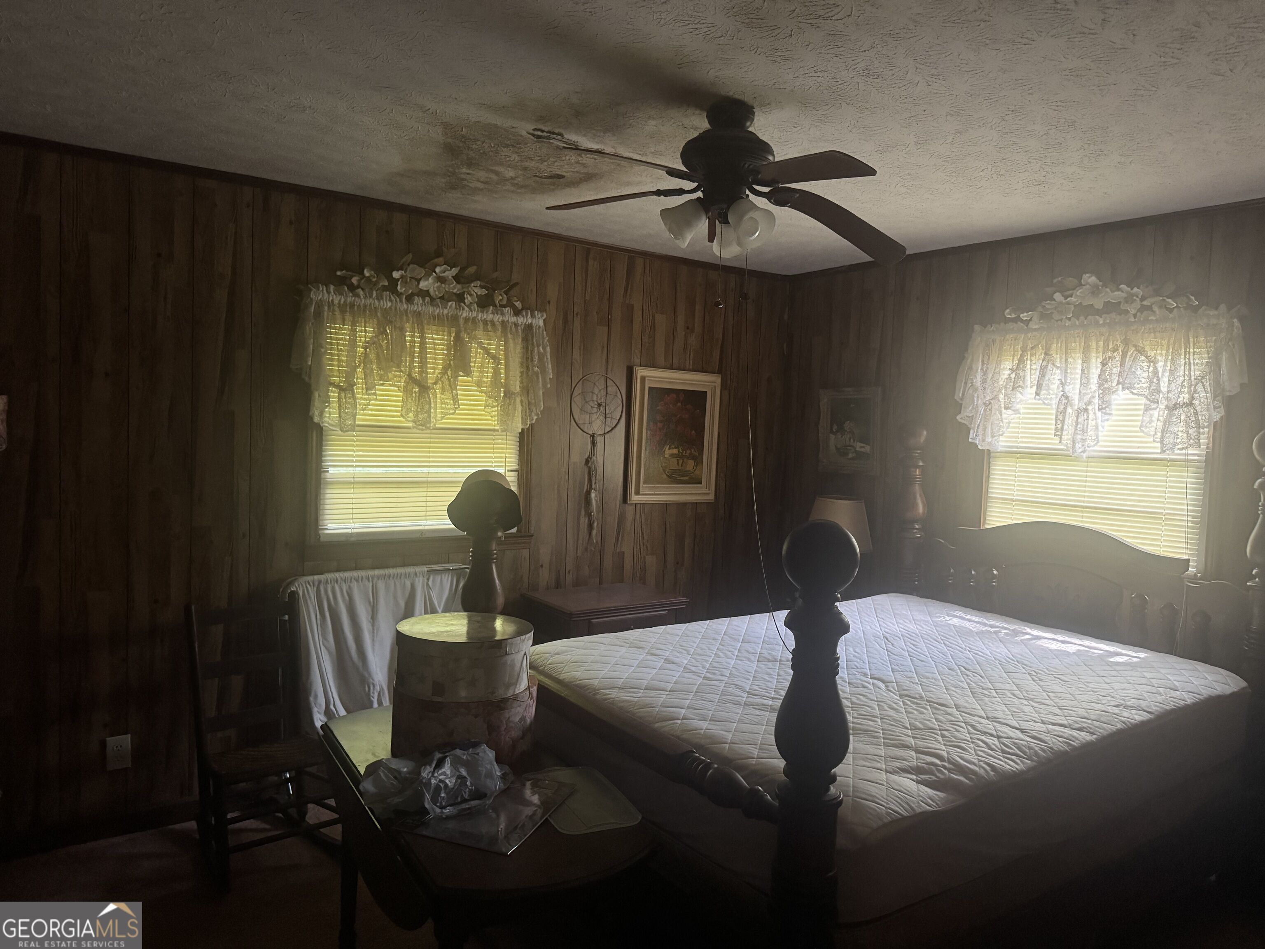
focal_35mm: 24
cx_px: 632
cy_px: 474
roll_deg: -2.1
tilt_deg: -3.5
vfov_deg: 56.8
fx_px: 877
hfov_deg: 71.6
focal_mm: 6.76
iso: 1000
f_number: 1.78
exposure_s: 1/40
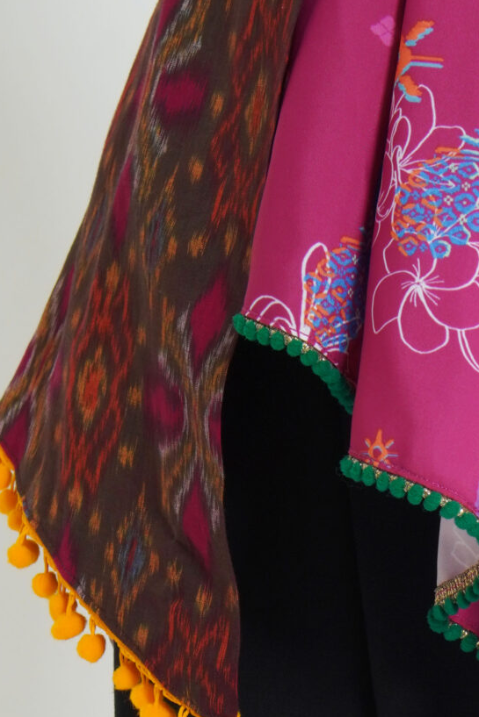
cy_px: 593
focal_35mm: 165
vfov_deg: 12.4
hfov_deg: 8.3
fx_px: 3283
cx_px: 513
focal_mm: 35
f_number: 8
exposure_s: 1/160
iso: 250
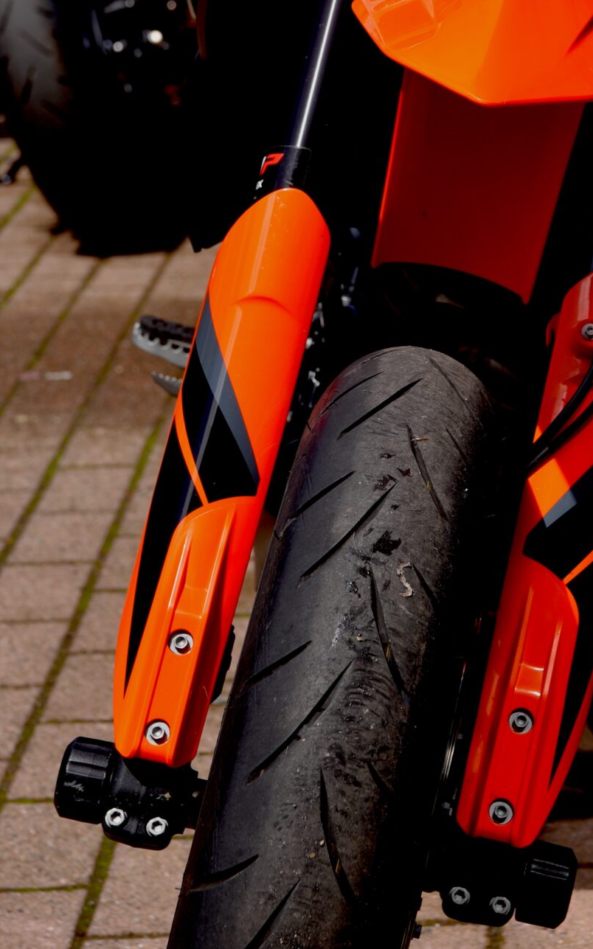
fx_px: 3673
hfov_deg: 9.2
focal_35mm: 142
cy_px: 147
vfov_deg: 14.6
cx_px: 546
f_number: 8
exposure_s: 1/250
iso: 100
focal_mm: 70
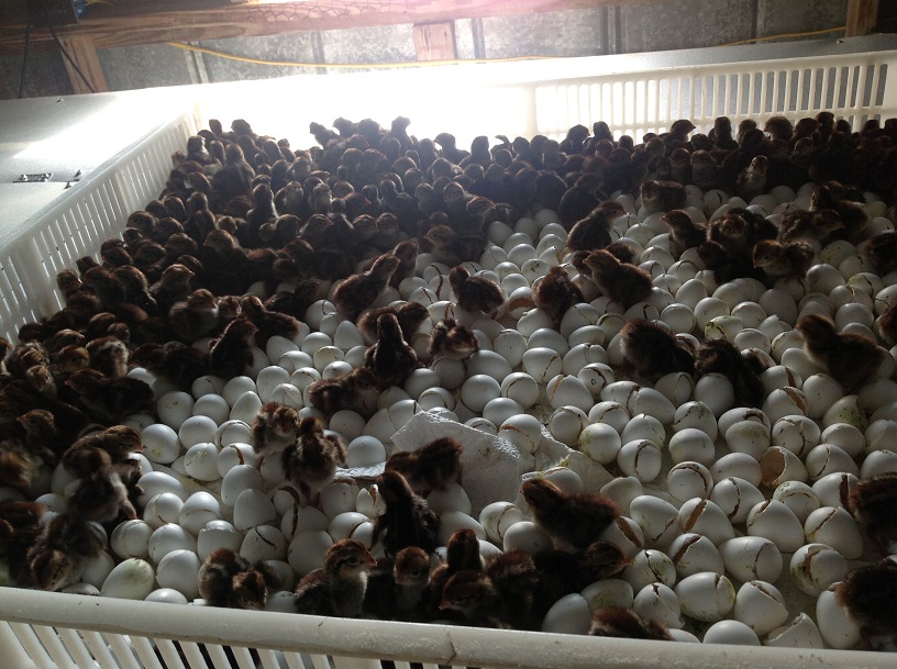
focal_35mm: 35
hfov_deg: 52.7
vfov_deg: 40.6
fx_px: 905
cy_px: 334
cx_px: 448
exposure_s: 1/40
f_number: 2.4
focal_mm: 4.28
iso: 50
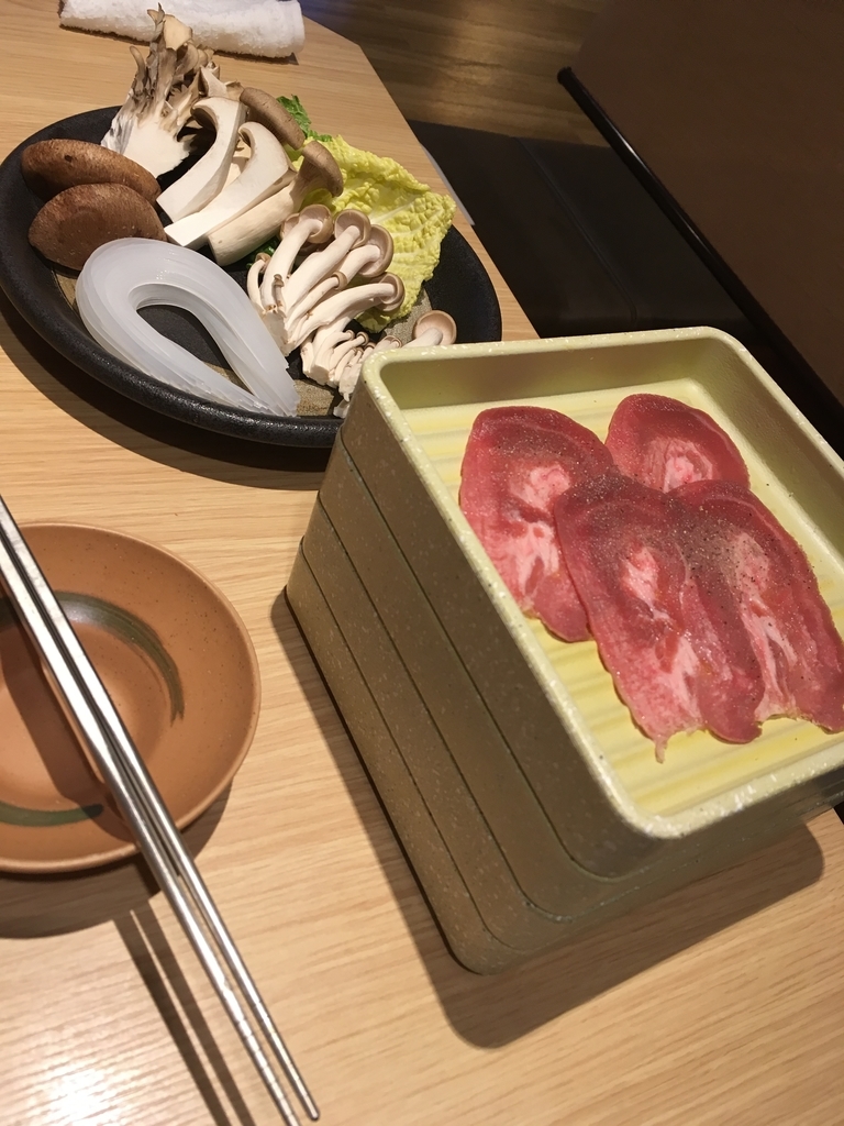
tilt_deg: -45.2
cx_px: 422
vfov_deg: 61.7
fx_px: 943
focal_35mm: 29
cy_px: 563
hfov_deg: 48.2
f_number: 2.2
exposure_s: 1/30
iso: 64
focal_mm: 4.15
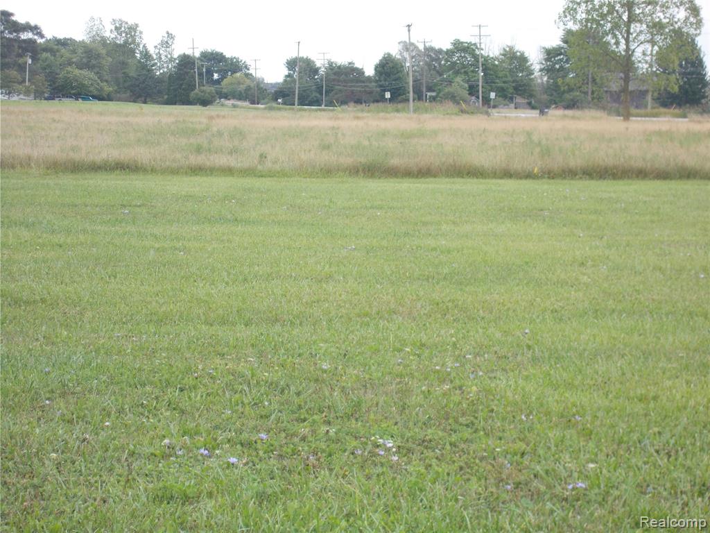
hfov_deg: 17.4
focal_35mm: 113
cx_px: 355
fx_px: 2318
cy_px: 266
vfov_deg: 13.1
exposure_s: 1/80
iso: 80
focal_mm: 20.1
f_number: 6
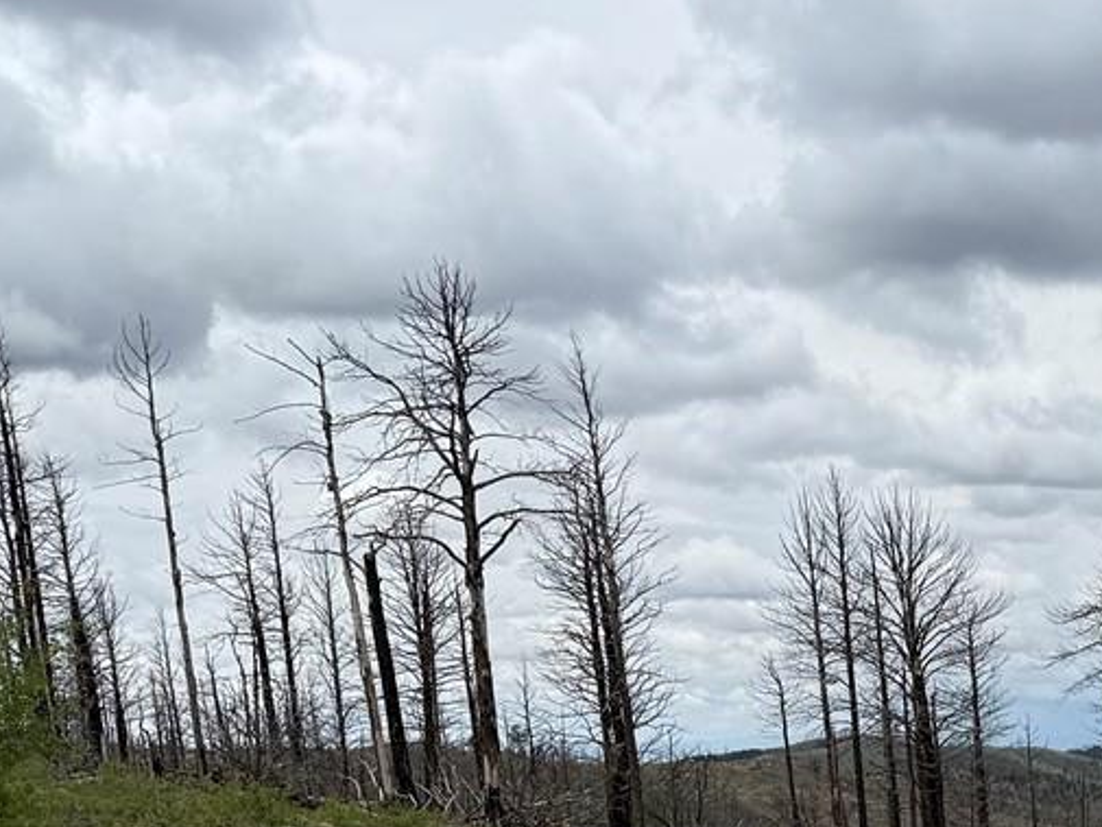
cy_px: 1185
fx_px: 2420
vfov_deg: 17.7
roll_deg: +3.6
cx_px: 1303
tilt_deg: -9.1
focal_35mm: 76
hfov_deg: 23.6
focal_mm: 6.76
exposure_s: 1/6173
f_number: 1.78
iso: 80
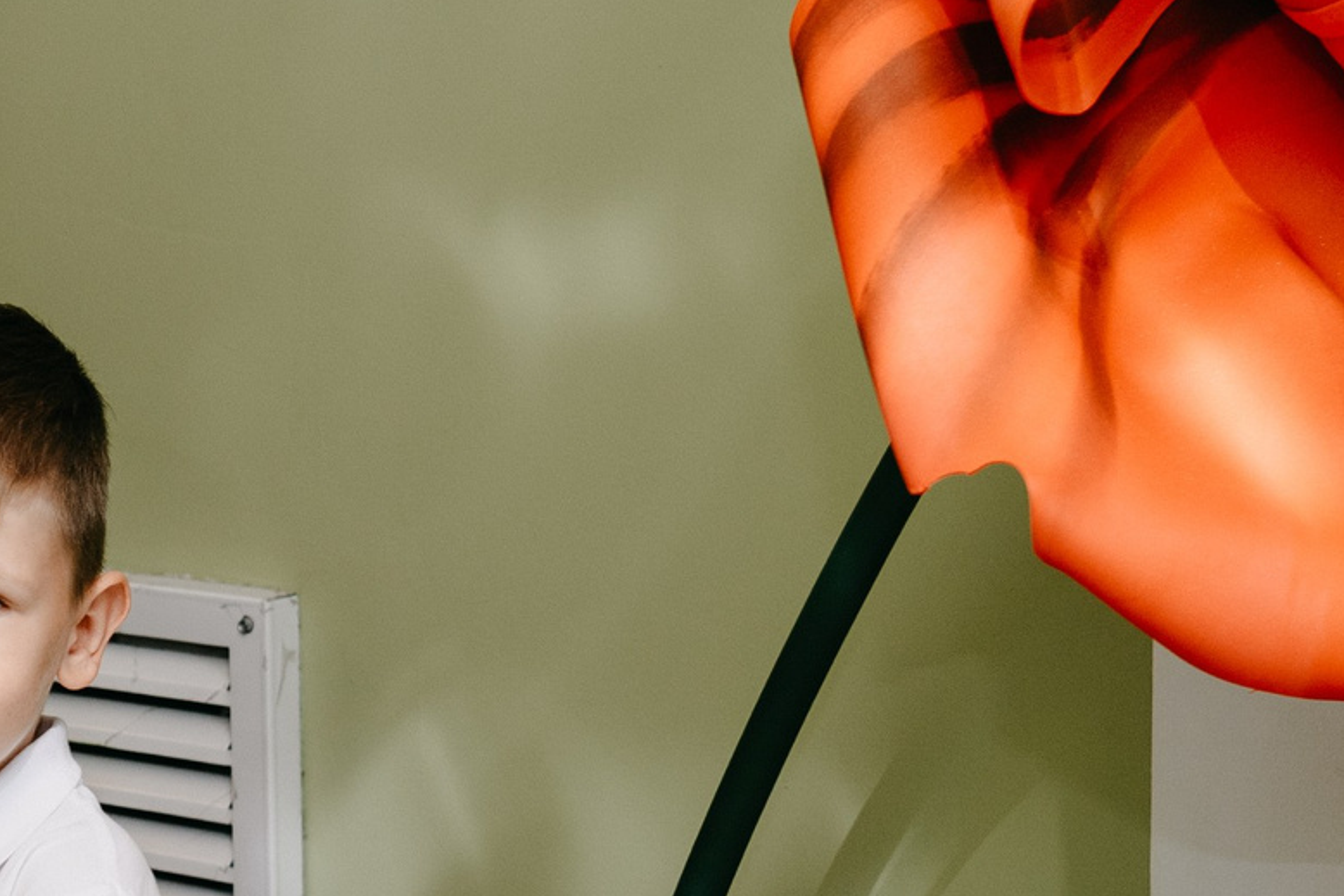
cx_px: -491
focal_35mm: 125
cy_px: 769
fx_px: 4667
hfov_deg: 15.5
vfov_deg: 10.9
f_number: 4
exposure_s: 1/160
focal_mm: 38
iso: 320
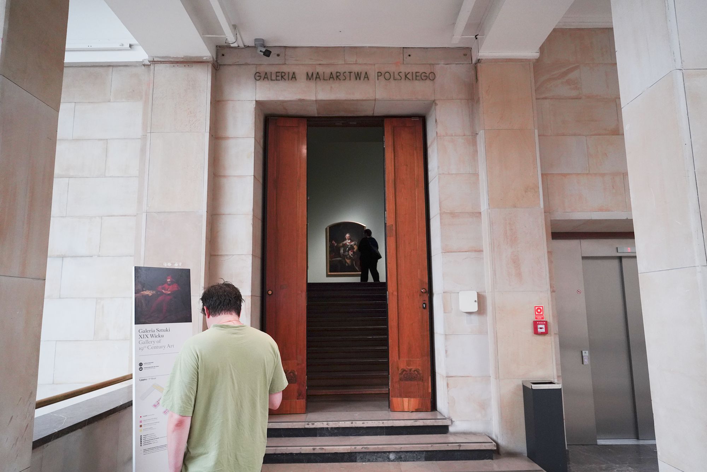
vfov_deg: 53.1
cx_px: 354
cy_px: 236
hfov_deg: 73.7
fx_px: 471
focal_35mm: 24
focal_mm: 24
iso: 3200
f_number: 6.3
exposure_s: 1/80
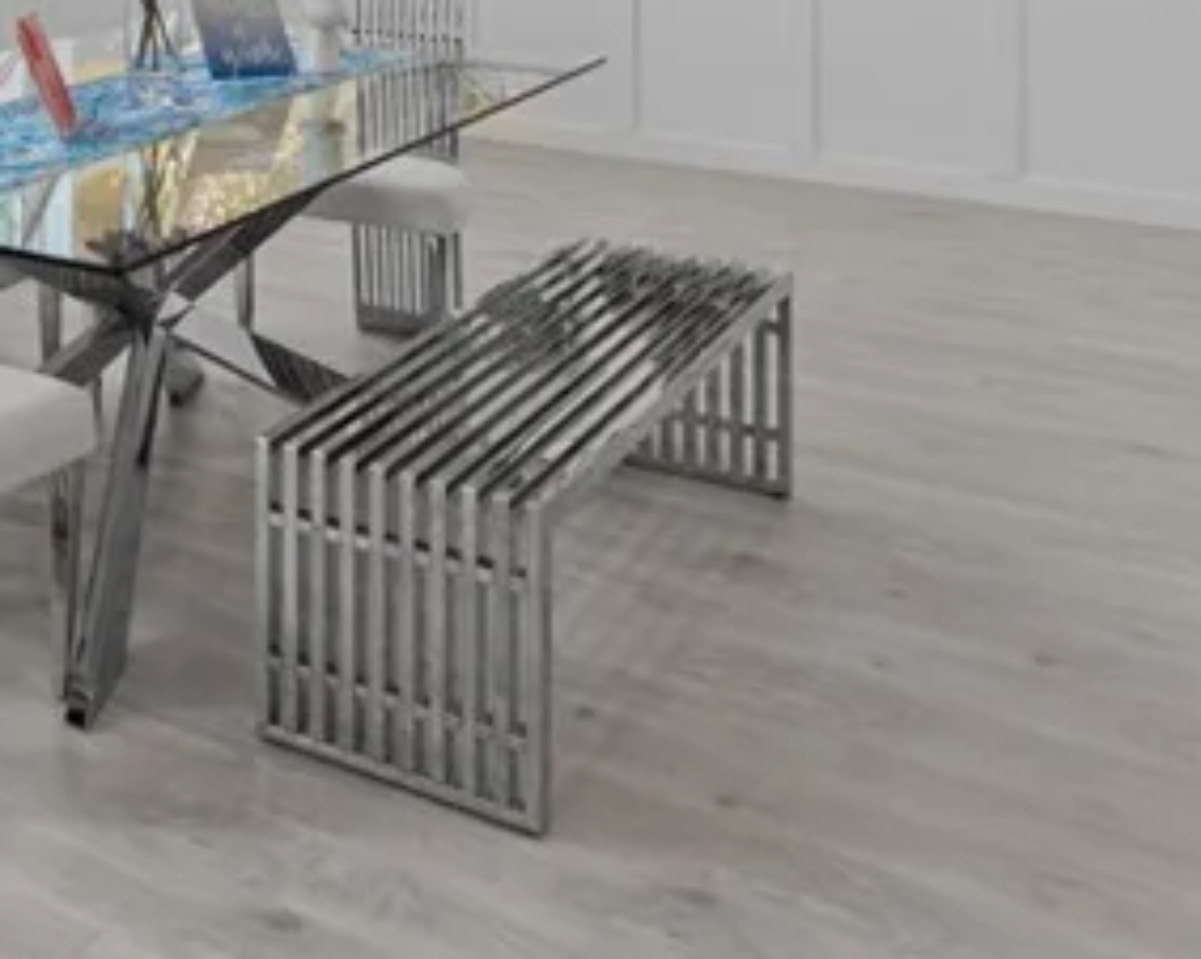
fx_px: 1812
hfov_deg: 29.8
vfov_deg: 26.0
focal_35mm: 51
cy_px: -231
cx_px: -340
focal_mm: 10
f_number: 8
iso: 400
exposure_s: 1/13
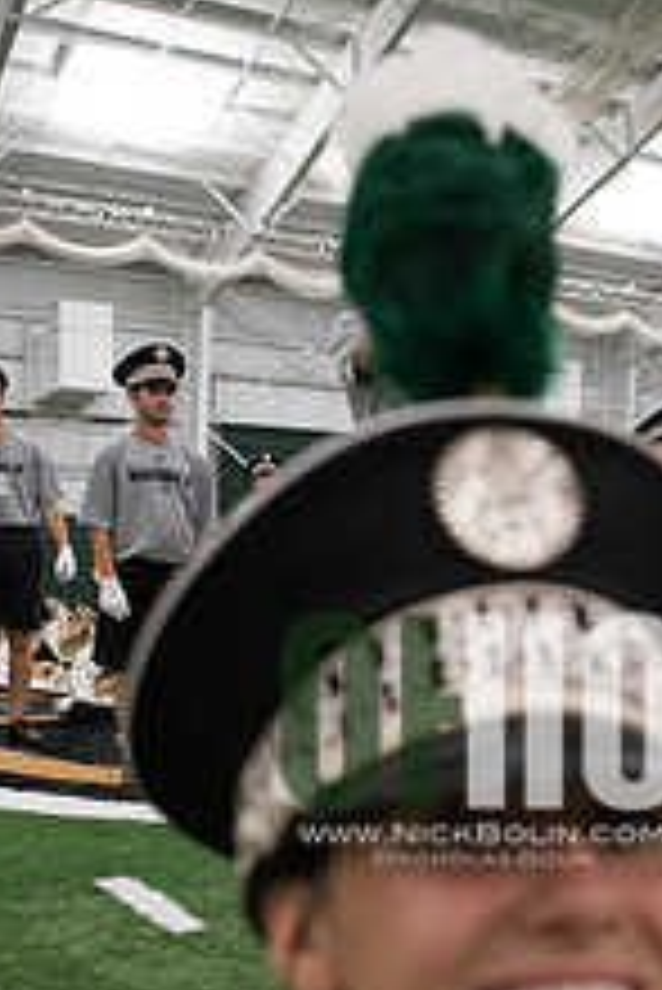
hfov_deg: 27.3
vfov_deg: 39.3
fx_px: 1349
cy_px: 738
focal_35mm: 49
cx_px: 482
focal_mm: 24
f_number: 3.2
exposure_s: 1/320
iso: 3200
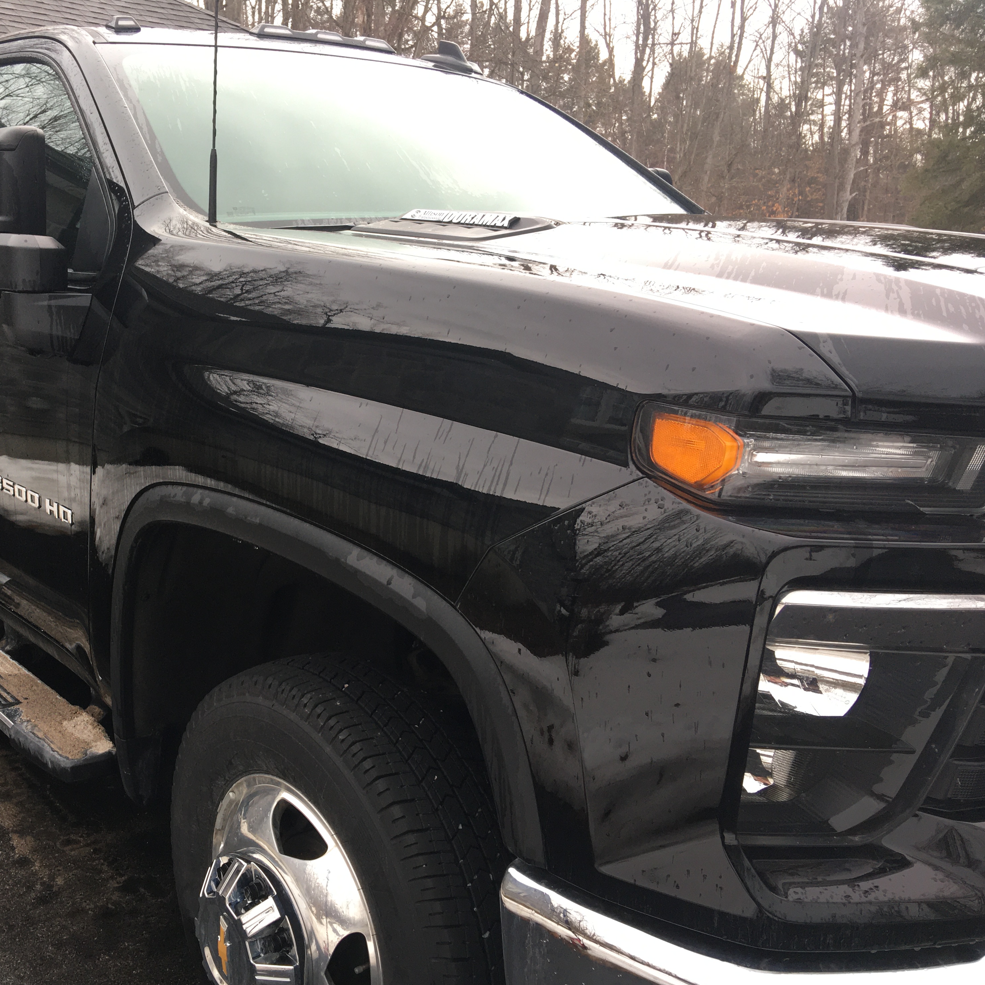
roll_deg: +0.2
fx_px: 1127
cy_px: 501
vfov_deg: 47.2
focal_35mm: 35
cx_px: 313
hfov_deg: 46.3
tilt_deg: -7.4
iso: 40
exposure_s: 1/120
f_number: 2.2
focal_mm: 4.15
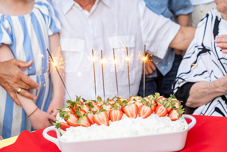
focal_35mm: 103
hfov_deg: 19.8
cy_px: 76
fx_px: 650
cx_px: 114
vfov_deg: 13.3
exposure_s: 1/160
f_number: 6.3
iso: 1250
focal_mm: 103
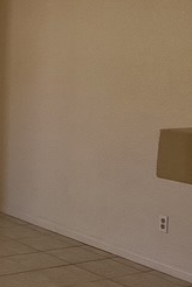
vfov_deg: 24.2
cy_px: 141
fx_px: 672
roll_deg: +0.1
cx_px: -119
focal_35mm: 84
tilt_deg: -9.9
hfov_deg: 14.8
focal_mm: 3.3
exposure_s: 1/60
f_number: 2.4
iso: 64
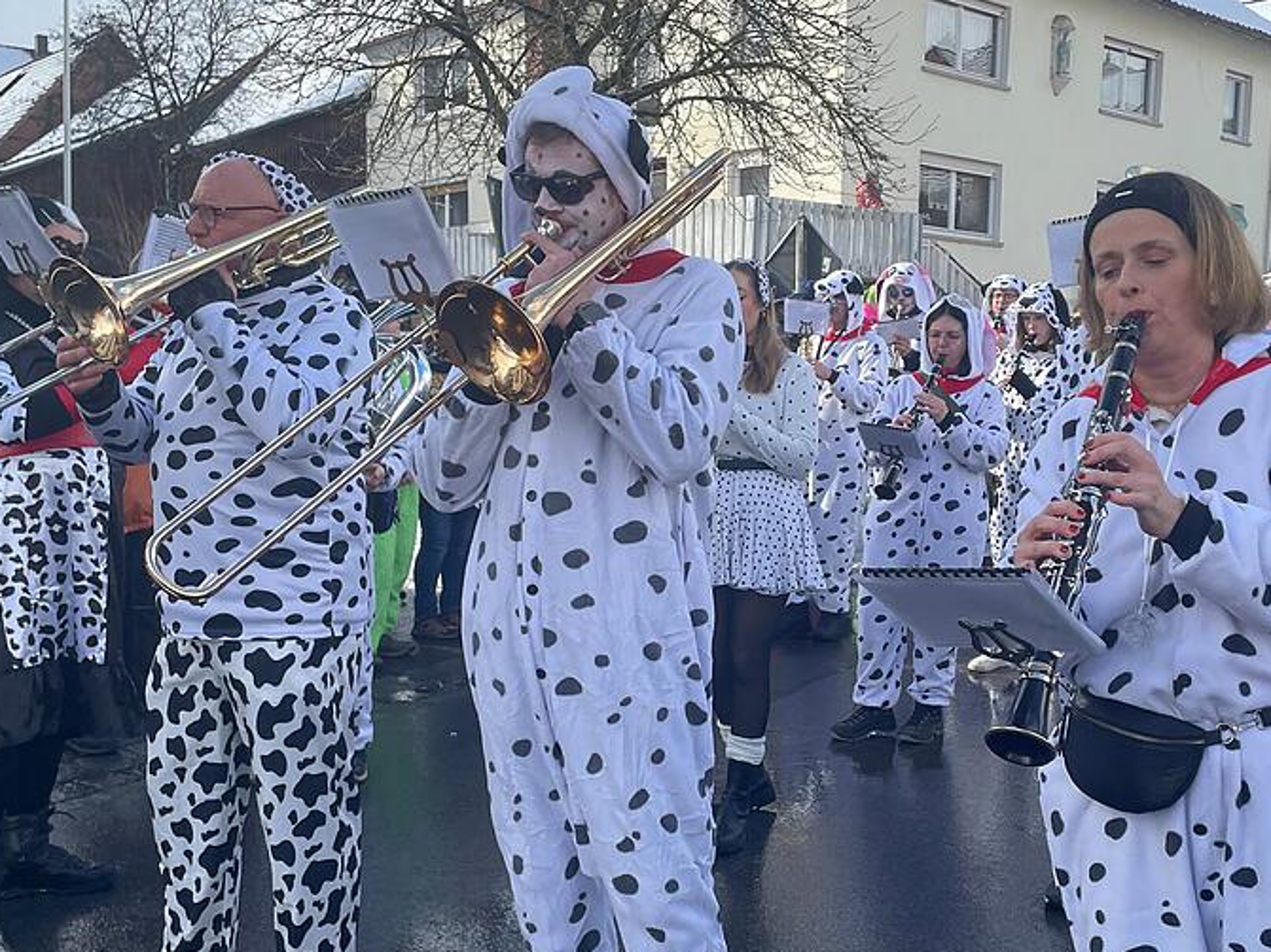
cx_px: 731
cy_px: 534
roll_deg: +0.3
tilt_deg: -4.4
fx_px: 1138
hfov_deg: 58.1
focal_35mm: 31
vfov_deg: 45.3
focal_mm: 4.2
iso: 32
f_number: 1.6
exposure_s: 1/1825
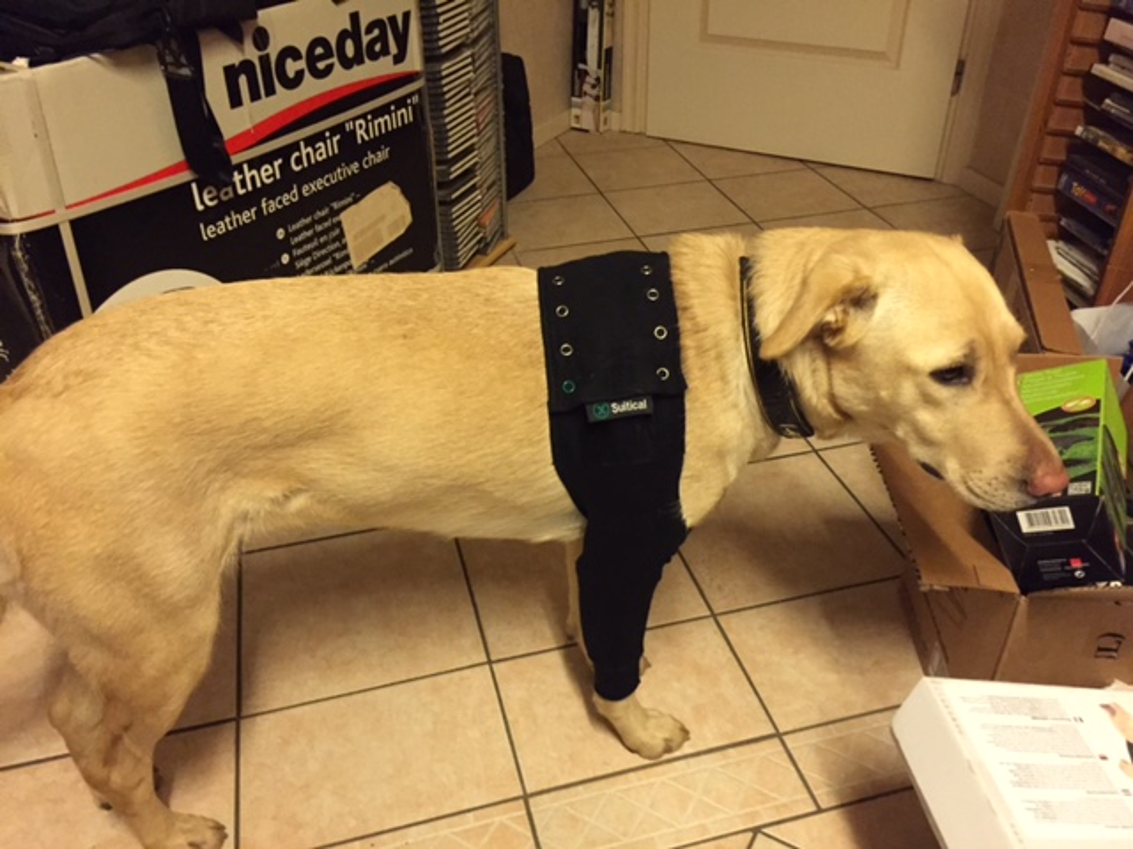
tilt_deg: -34.8
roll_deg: -0.2
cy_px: 424
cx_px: 566
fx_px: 949
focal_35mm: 29
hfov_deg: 61.7
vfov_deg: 48.2
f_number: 2.2
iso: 320
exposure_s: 1/17
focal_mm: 4.15
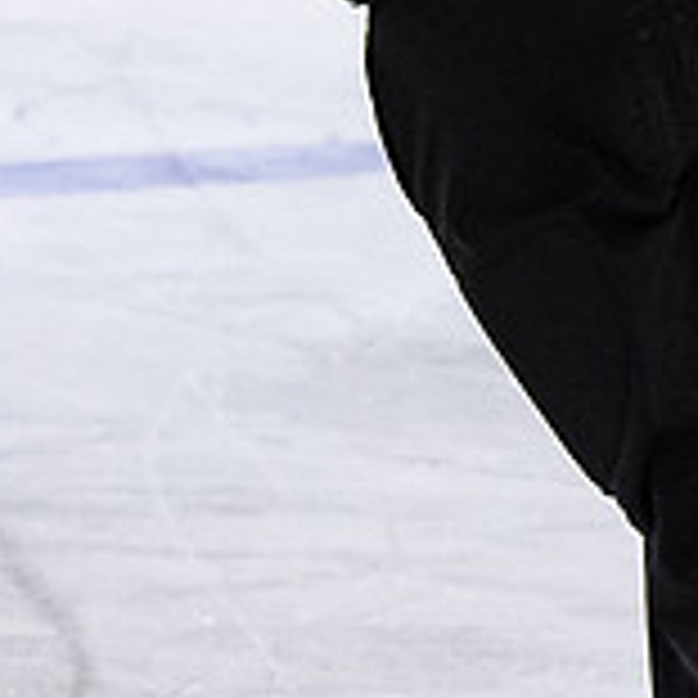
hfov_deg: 2.3
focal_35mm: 755
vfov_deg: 2.3
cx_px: 492
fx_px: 17224
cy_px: -501
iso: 1100
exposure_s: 1/800
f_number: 3.5
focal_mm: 105
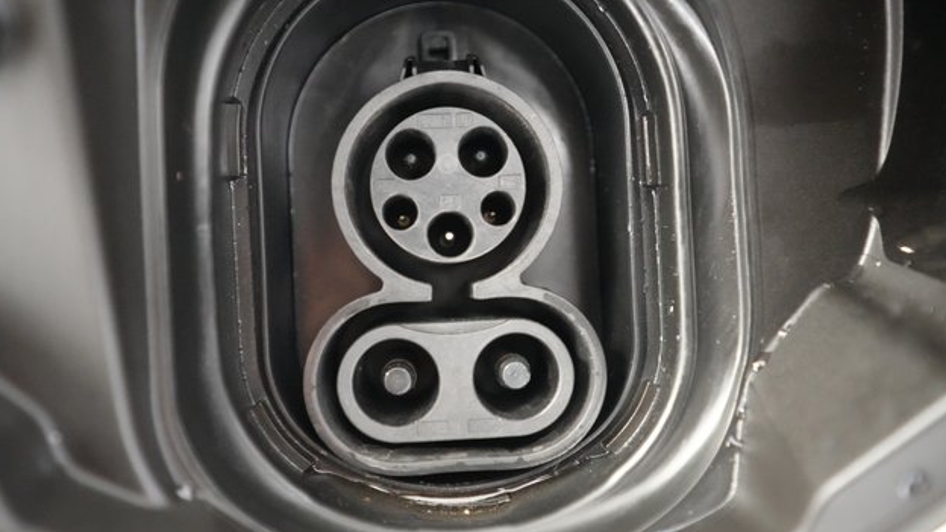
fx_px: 727
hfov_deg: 66.1
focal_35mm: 29
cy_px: 262
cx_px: 468
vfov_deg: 40.2
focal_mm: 27
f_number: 2.8
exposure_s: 1/30
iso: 12800
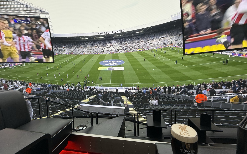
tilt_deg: -1.8
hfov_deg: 101.5
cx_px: 125
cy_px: 72
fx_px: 101
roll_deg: +2.0
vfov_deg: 74.7
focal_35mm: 15
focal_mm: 2.22
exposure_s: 1/120
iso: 125
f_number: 2.2
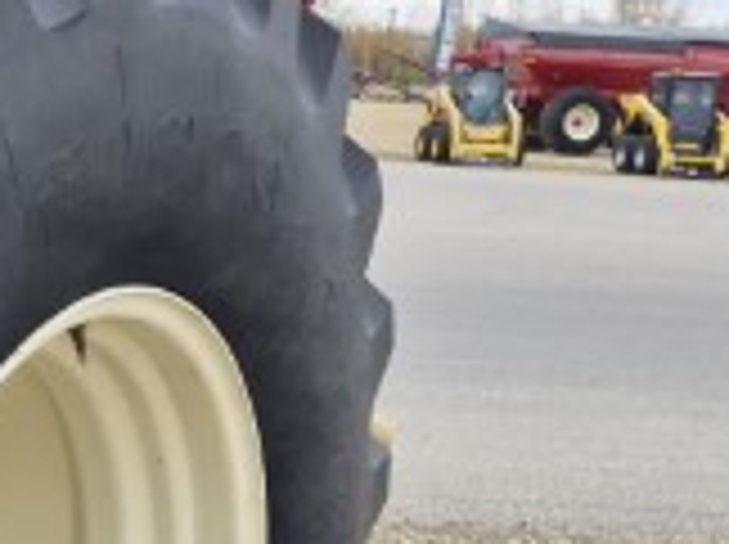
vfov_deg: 16.0
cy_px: 499
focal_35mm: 91
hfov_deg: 19.7
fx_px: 1914
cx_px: -238
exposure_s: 1/2800
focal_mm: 5.4
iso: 80
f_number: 1.8
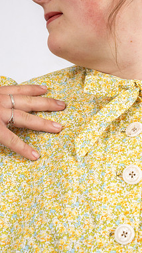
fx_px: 489
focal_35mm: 73
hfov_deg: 16.4
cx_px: 106
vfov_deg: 29.0
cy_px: 115
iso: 200
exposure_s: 1/200
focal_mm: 42
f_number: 7.1
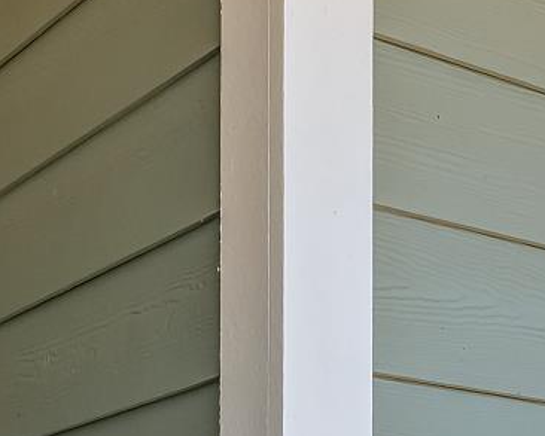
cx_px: 189
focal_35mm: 82
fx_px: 1323
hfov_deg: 23.2
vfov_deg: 16.5
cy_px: 711
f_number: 7.1
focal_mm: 11
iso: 200
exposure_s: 1/125
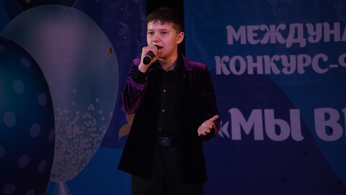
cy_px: 86
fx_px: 2890
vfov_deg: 3.9
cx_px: 173
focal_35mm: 315
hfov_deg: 6.9
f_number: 6.3
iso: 1600
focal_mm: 300
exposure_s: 1/250
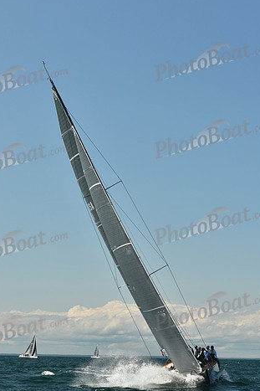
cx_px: 112
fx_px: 943
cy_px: 193
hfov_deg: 15.7
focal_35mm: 87
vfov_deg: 23.4
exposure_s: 1/640
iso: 320
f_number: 7.1
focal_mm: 70
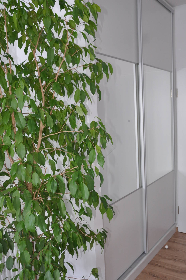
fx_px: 288
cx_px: 97
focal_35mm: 37
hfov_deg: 35.8
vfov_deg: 51.9
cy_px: 147
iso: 800
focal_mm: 22
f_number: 3.8
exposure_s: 1/30
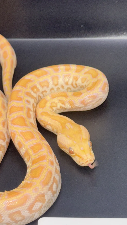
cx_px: 54
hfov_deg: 12.5
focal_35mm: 97
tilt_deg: -41.2
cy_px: 130
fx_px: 581
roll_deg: +3.6
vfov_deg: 22.0
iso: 50
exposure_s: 1/146
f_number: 1.78
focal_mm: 6.76
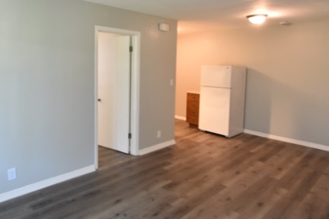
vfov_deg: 50.7
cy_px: 81
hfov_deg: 70.8
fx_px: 228
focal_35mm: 25
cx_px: 133
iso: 800
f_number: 3.5
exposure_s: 1/15
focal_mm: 10
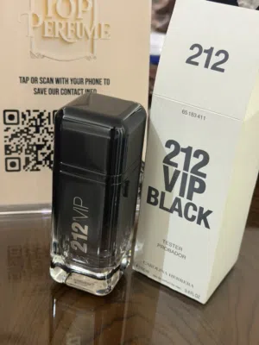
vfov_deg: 39.7
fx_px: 479
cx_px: 130
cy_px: 172
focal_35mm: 48
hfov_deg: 30.3
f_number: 1.78
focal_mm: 6.76
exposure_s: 1/33
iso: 250
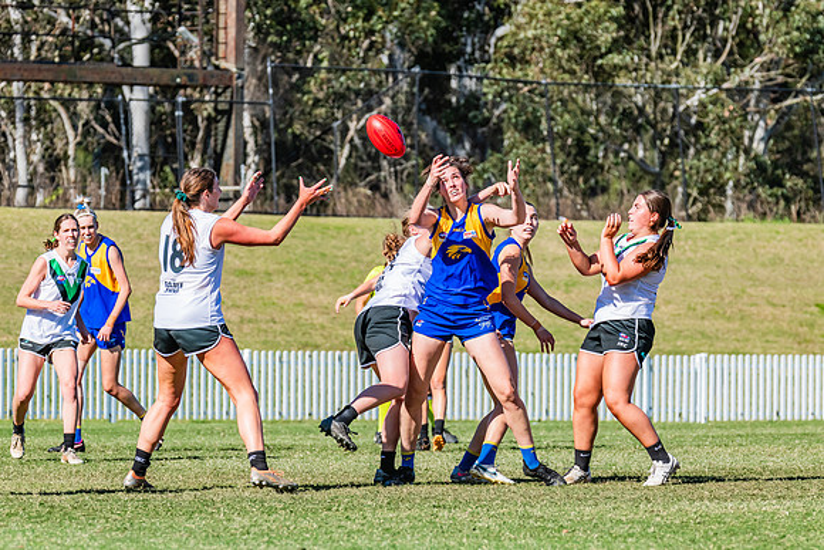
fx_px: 7361
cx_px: 400
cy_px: 244
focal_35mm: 322
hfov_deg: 6.4
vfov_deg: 4.3
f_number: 10
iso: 640
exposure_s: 1/1250
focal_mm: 270
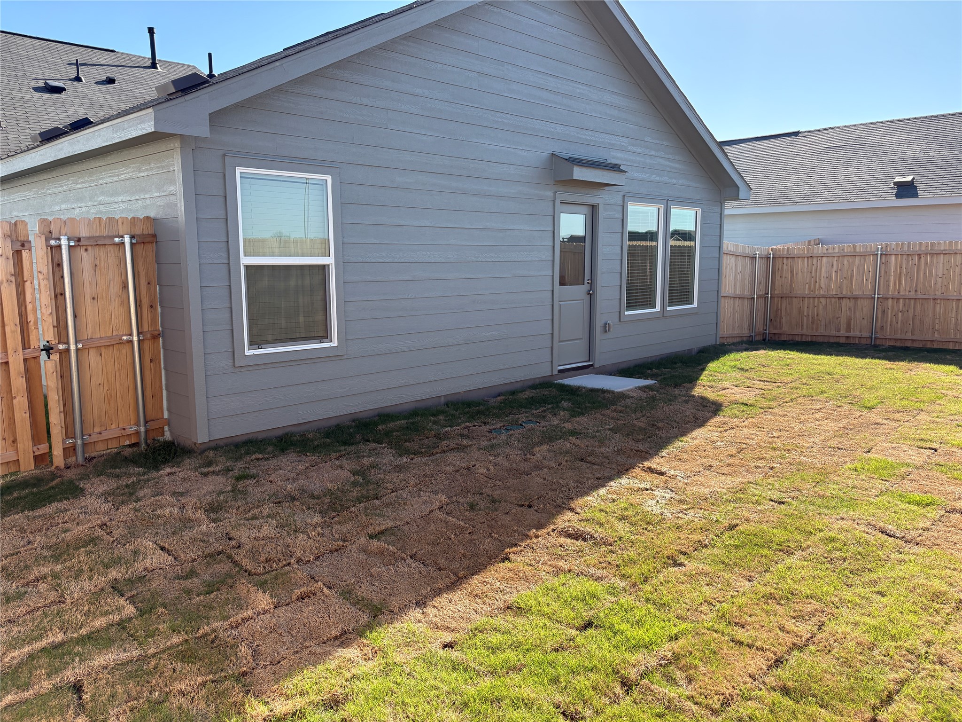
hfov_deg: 67.3
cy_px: 361
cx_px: 481
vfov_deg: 53.1
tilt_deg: -8.5
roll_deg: +0.6
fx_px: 723
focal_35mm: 26
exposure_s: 1/1848
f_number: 1.6
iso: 64
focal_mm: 5.96
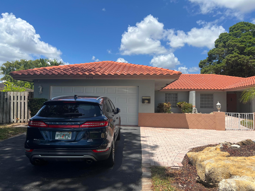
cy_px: 96
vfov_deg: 53.1
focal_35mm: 26
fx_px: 192
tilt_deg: +1.9
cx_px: 128
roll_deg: -0.5
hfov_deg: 67.3
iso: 50
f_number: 1.5
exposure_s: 1/4831
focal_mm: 5.7
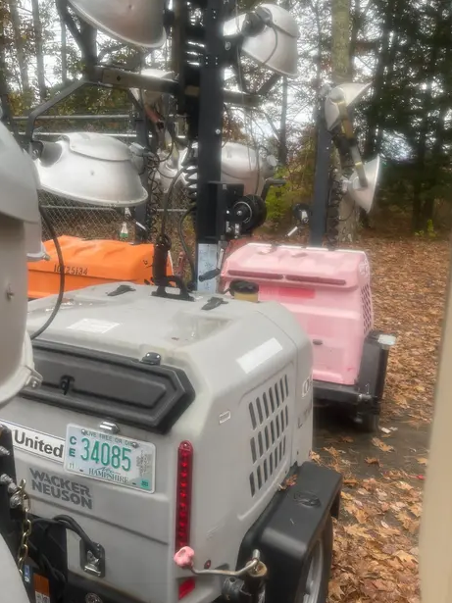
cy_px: 301
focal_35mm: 31
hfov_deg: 45.4
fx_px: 540
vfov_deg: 58.4
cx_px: 206
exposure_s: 1/122
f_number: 1.6
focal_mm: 5.1
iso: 32
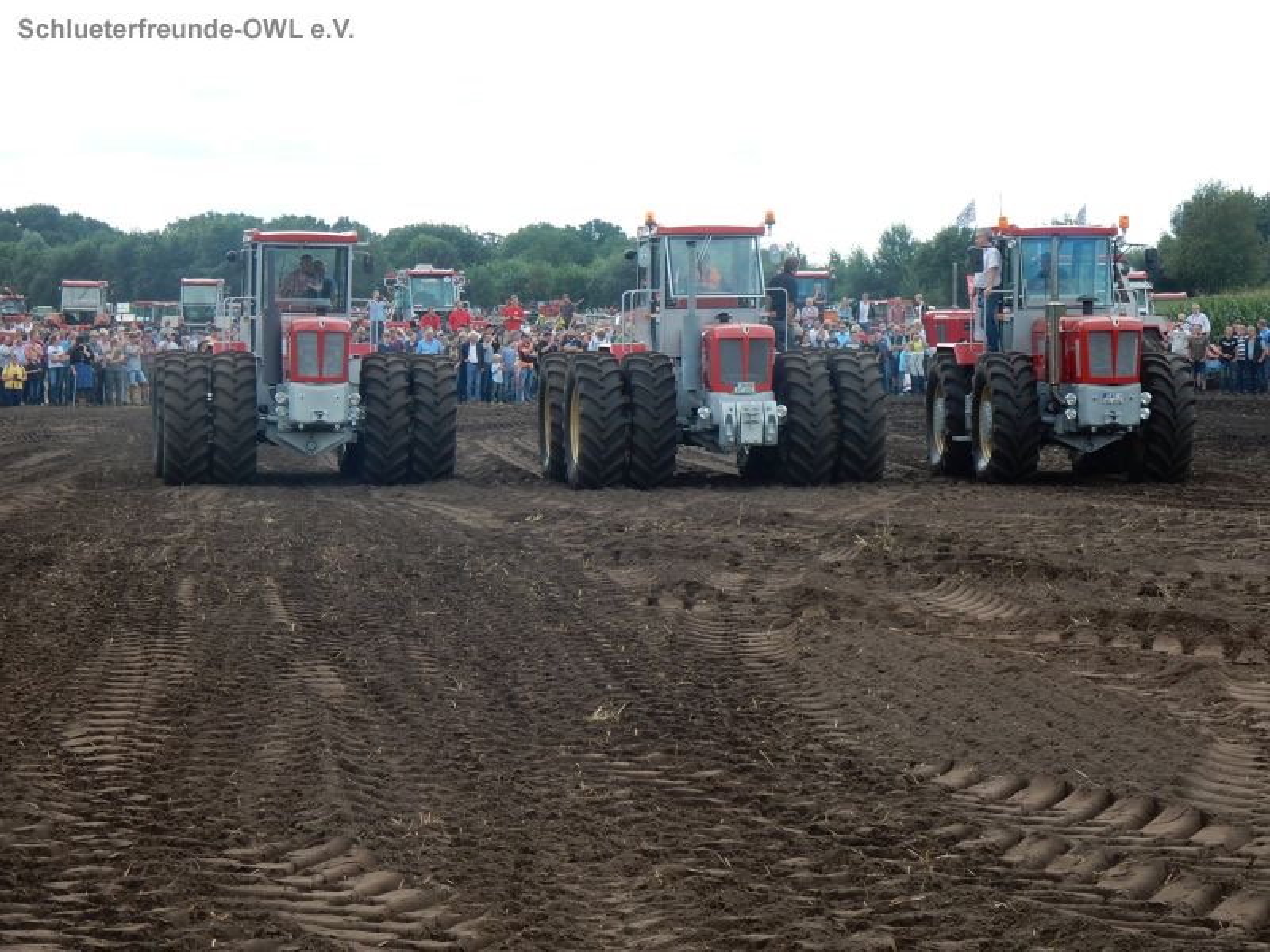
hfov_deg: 19.8
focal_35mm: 99
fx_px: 3632
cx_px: 635
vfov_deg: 14.9
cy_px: 476
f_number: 5.3
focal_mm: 17.6
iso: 140
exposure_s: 1/250
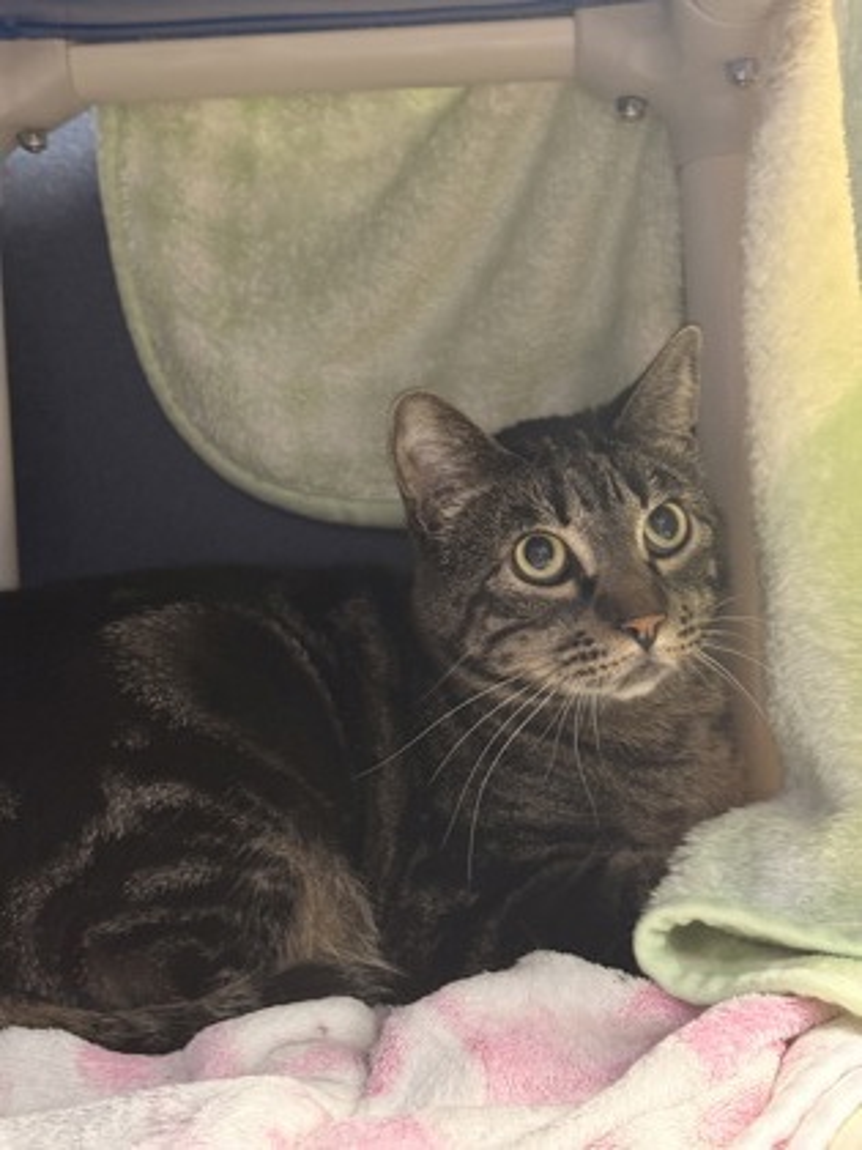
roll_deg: +1.8
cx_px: 431
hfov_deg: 28.0
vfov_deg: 36.8
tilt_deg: -0.3
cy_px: 575
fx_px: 1727
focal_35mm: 52
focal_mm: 5.96
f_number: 1.6
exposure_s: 1/40
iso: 200
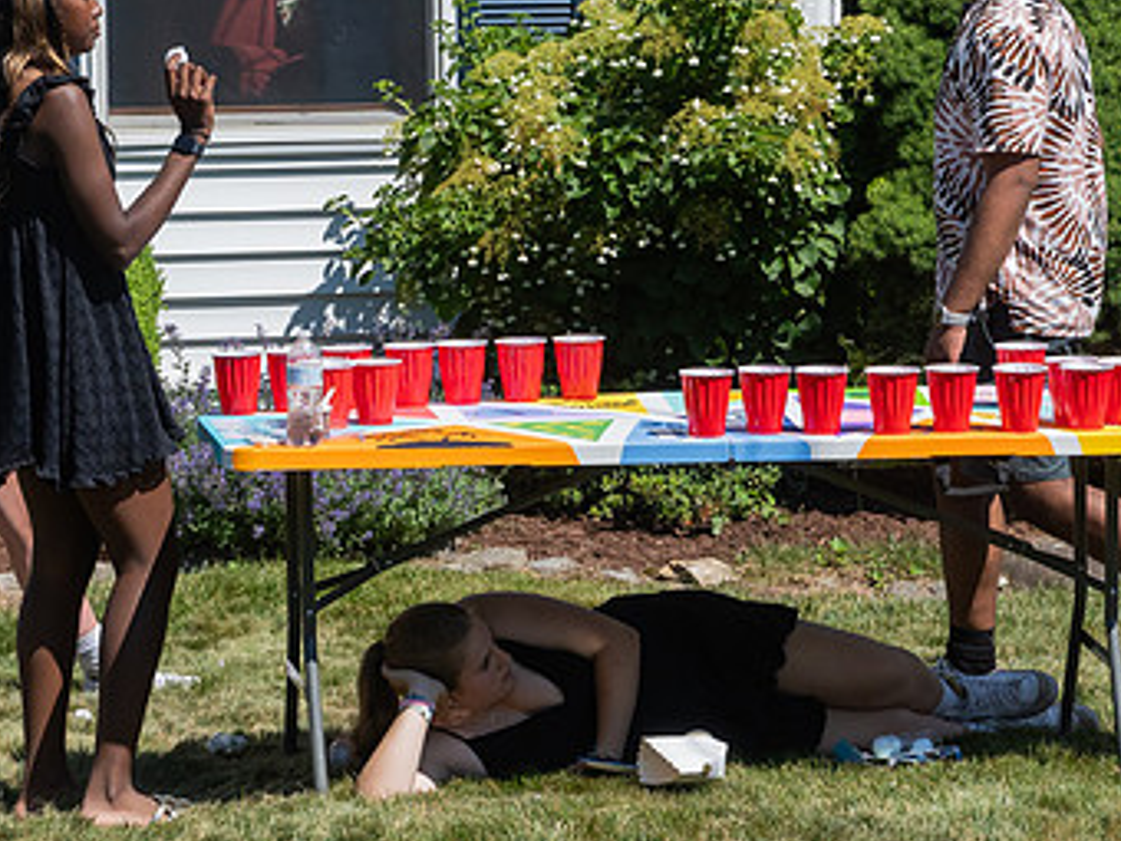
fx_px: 5894
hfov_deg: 10.9
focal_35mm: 182
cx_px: 573
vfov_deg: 8.2
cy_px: 350
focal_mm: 58
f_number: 8
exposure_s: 1/1600
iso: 640
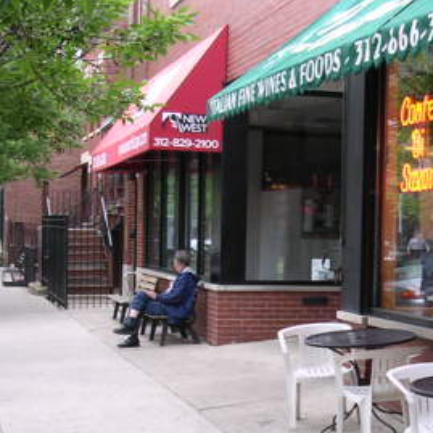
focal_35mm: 80
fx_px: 1132
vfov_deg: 21.6
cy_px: 295
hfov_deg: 21.2
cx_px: 386
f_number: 2.8
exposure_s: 1/39.4
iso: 100
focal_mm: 5.8
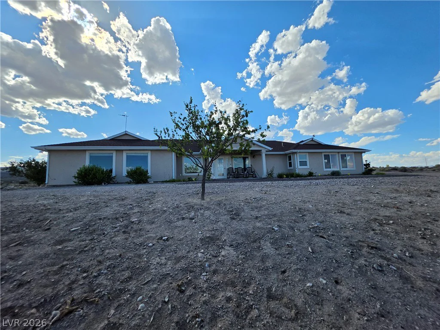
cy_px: 165
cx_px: 220
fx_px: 165
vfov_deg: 89.9
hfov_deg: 106.2
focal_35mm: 13
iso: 32
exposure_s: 1/3667
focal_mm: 2.2
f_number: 1.9
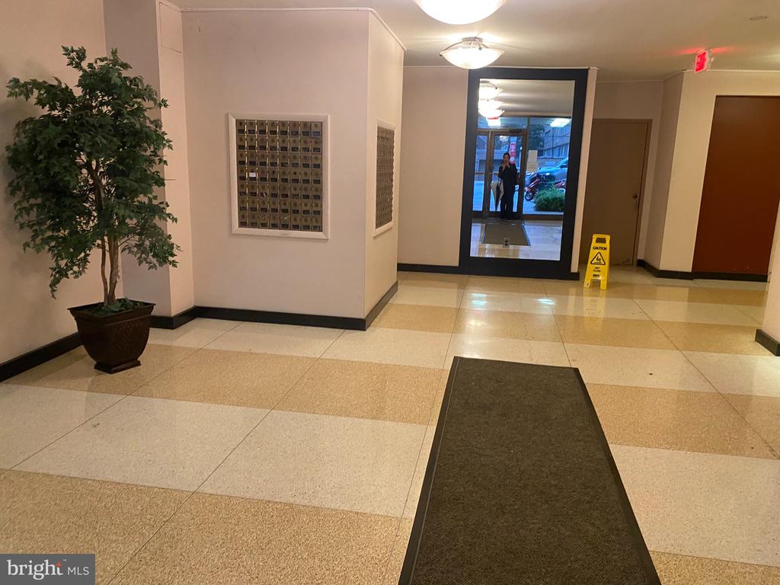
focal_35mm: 26
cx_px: 390
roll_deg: -2.1
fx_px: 586
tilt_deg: -10.7
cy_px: 292
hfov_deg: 67.3
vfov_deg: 53.1
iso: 400
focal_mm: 4.25
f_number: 1.8
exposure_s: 1/60
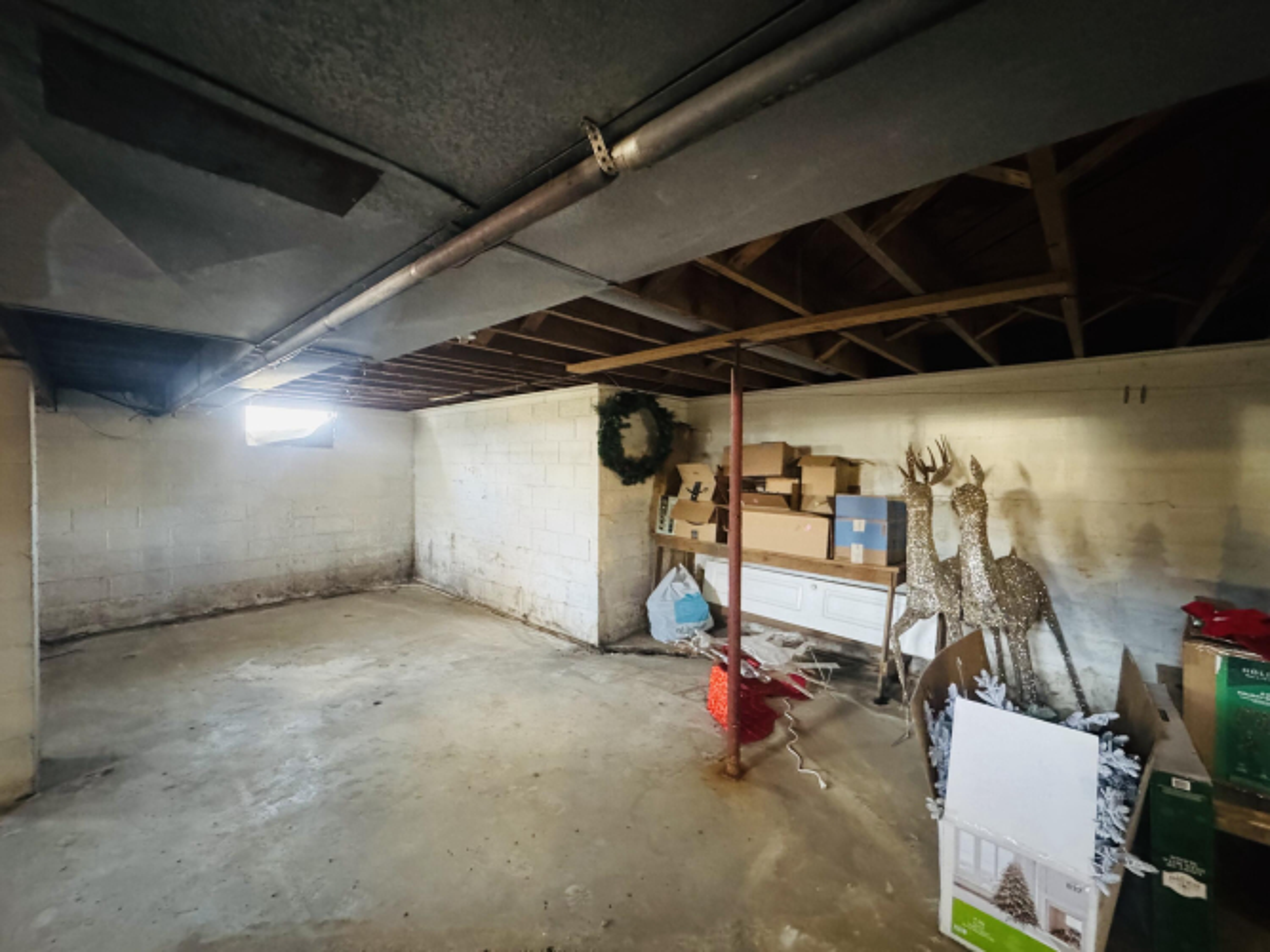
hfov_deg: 102.1
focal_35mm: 14
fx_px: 514
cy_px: 476
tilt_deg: -1.4
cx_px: 635
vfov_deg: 85.7
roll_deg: +0.3
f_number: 2.2
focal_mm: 2.22
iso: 1250
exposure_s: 1/40
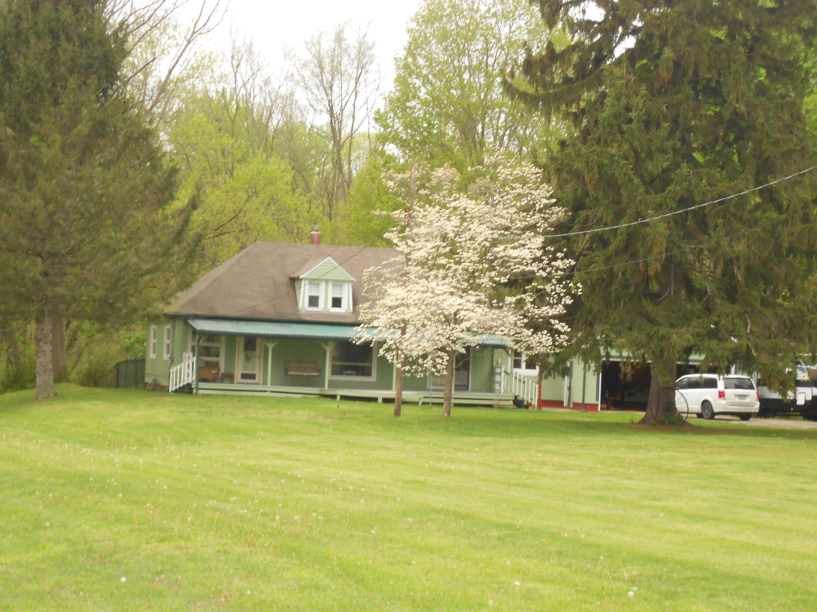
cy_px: 306
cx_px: 408
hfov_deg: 22.8
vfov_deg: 17.2
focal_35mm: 86
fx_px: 2030
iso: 200
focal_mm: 15.4
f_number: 6.3
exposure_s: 1/60
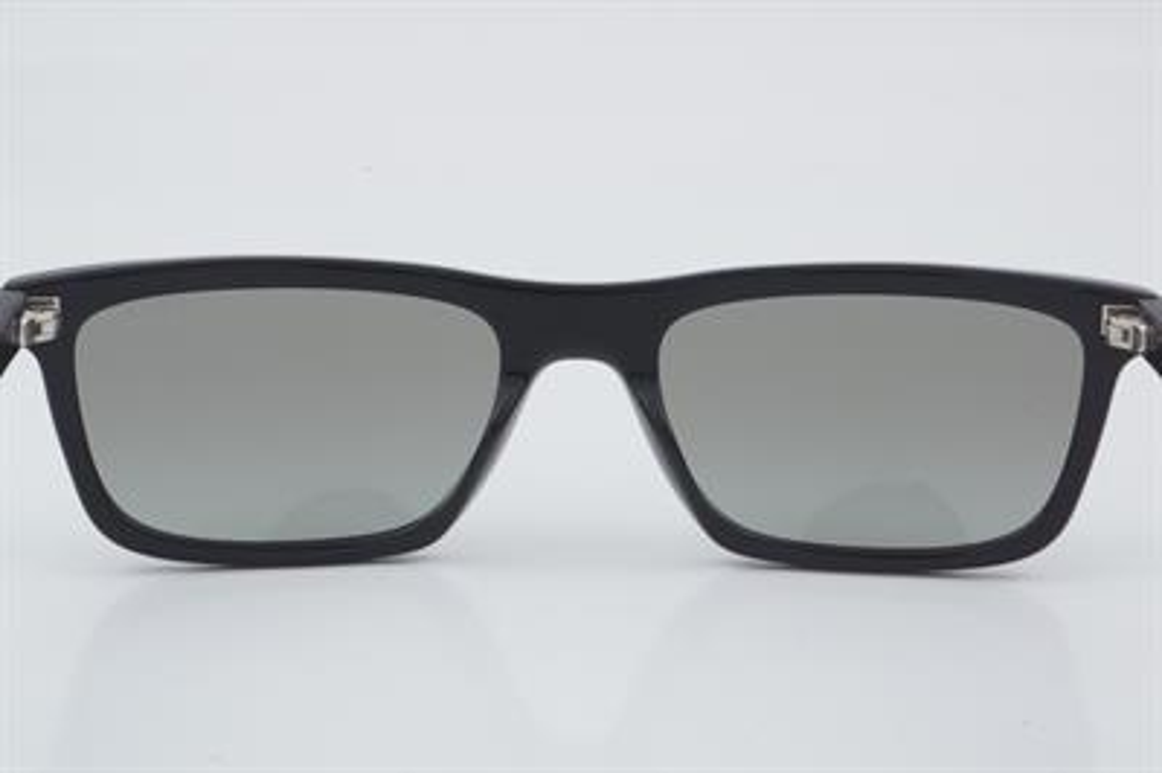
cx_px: 581
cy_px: 386
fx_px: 2661
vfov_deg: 16.5
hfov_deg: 24.6
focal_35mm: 82
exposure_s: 1/3
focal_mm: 55
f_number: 32
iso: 100
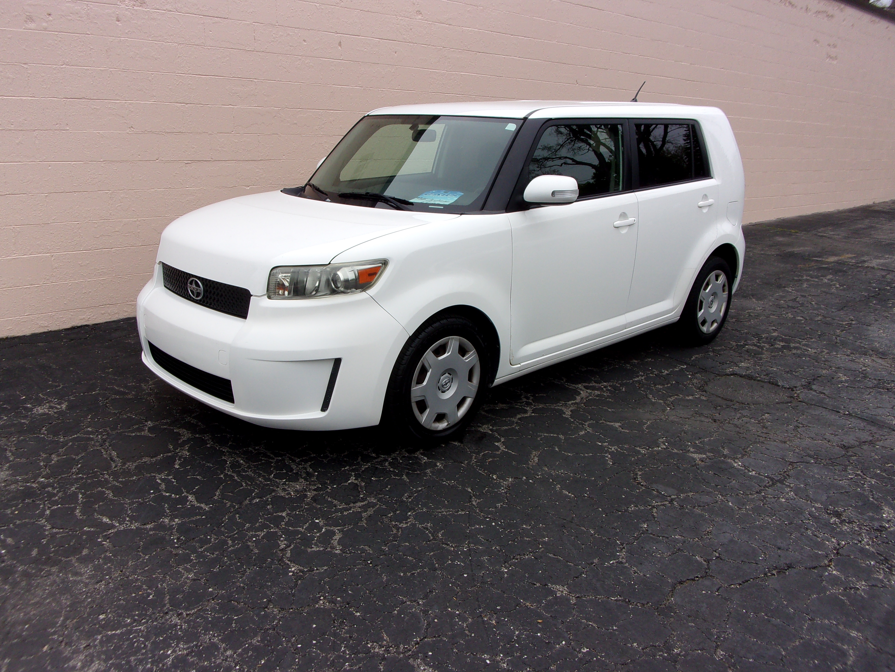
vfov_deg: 49.7
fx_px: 724
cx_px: 448
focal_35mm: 28
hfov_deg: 63.4
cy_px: 336
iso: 80
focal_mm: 5.1
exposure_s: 1/58
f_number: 10.8
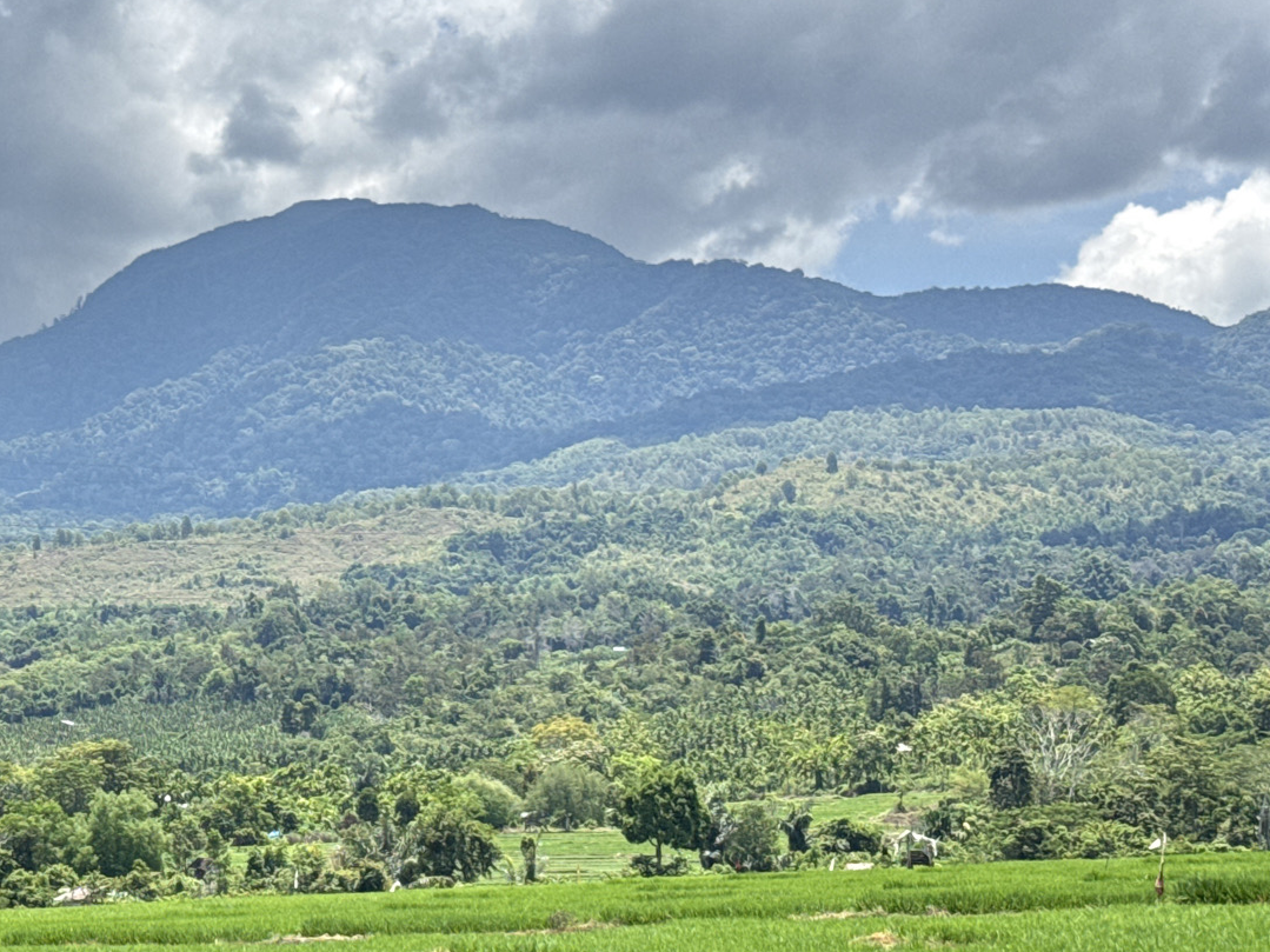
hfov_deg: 21.5
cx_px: 140
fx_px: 3265
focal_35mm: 89
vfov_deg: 16.6
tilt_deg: +3.3
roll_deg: +1.5
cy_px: 643
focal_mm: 6.76
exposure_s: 1/1681
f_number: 1.78
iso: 64
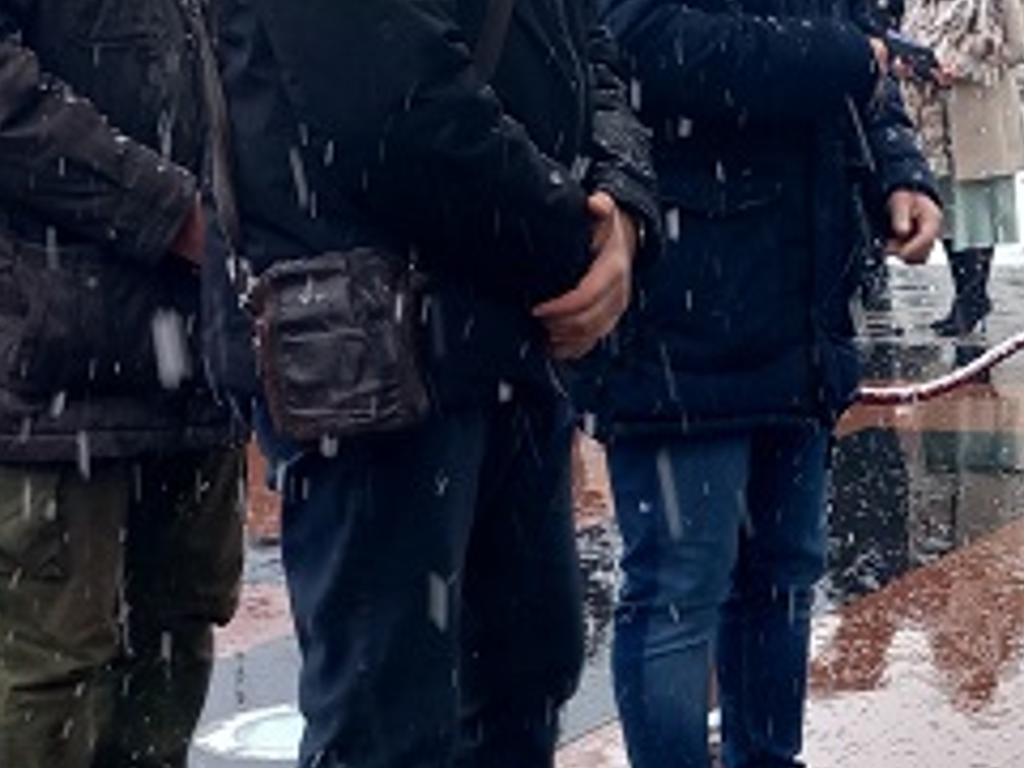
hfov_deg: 20.9
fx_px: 2662
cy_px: 439
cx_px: 1058
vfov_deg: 16.4
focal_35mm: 90
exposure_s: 1/100
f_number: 1.8
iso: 25
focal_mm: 4
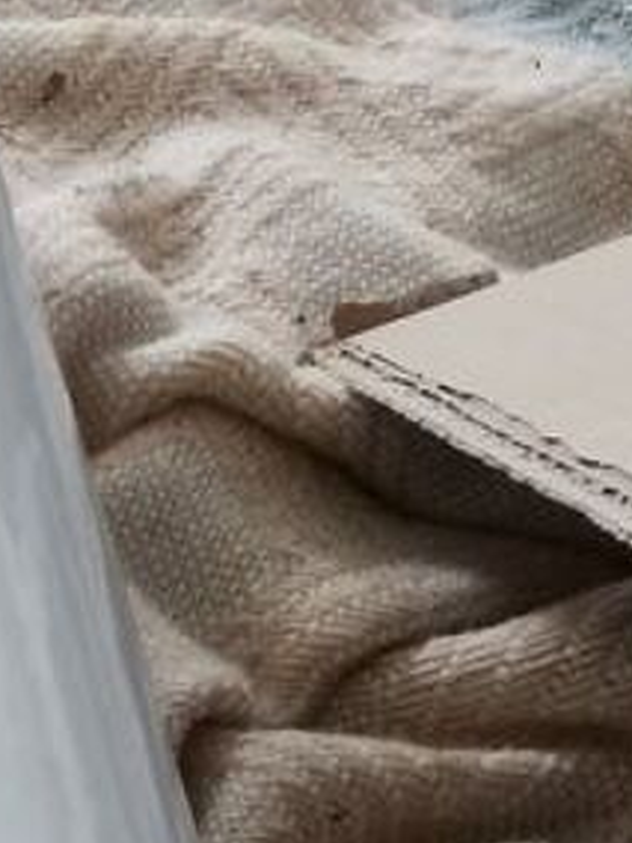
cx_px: -457
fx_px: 2970
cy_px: 1616
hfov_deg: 11.4
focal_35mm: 122
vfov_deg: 14.0
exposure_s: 1/33.3
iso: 320
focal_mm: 4.75
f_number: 1.8
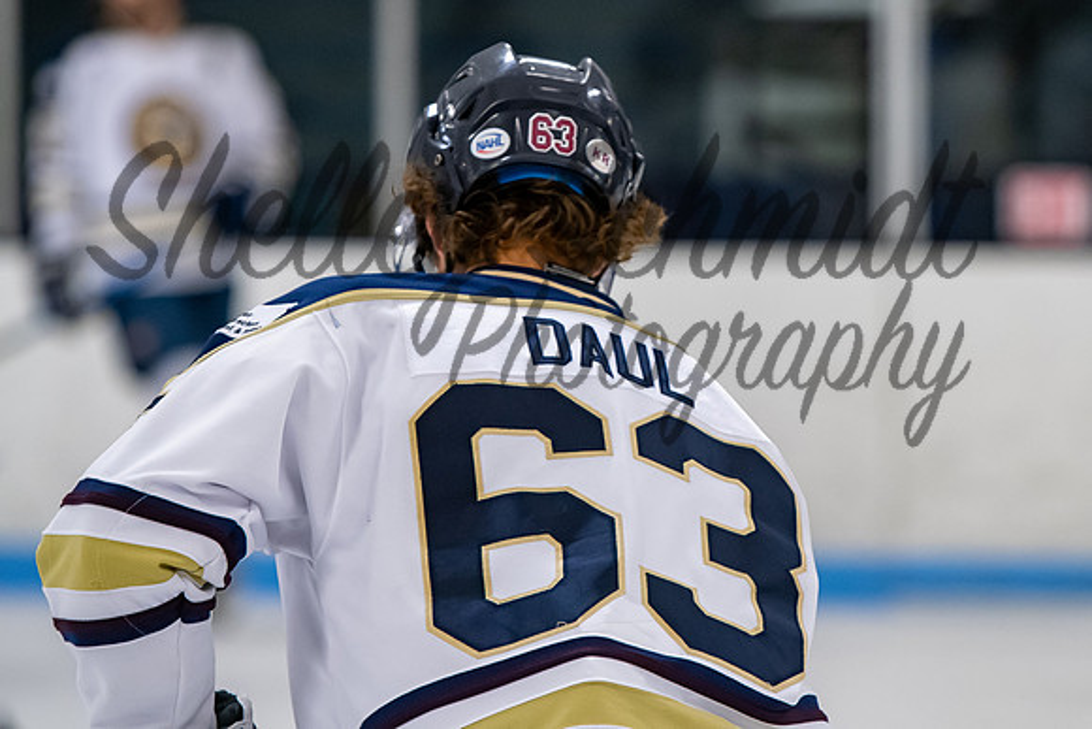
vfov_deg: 4.2
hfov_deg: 6.3
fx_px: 9966
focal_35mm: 328
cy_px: 313
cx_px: 646
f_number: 3.2
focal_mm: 185
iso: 2000
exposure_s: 1/800
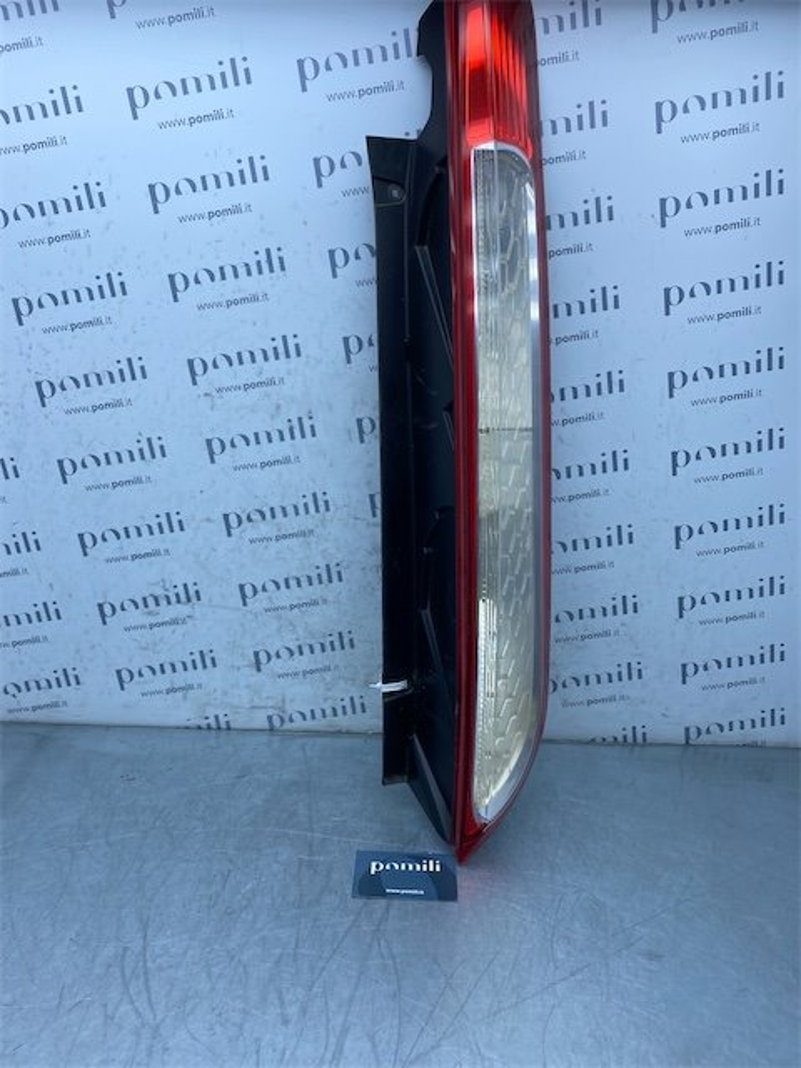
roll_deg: -2.0
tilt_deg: -18.2
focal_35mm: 26
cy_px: 534
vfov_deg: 67.3
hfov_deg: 53.1
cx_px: 400
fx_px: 802
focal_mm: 4.25
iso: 32
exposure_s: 1/1232
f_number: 1.8
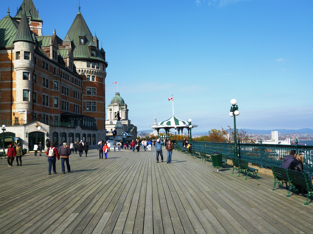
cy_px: 117
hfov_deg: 51.4
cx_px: 156
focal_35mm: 36
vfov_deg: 39.7
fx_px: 326
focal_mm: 6.4
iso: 100
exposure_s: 1/100
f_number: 10
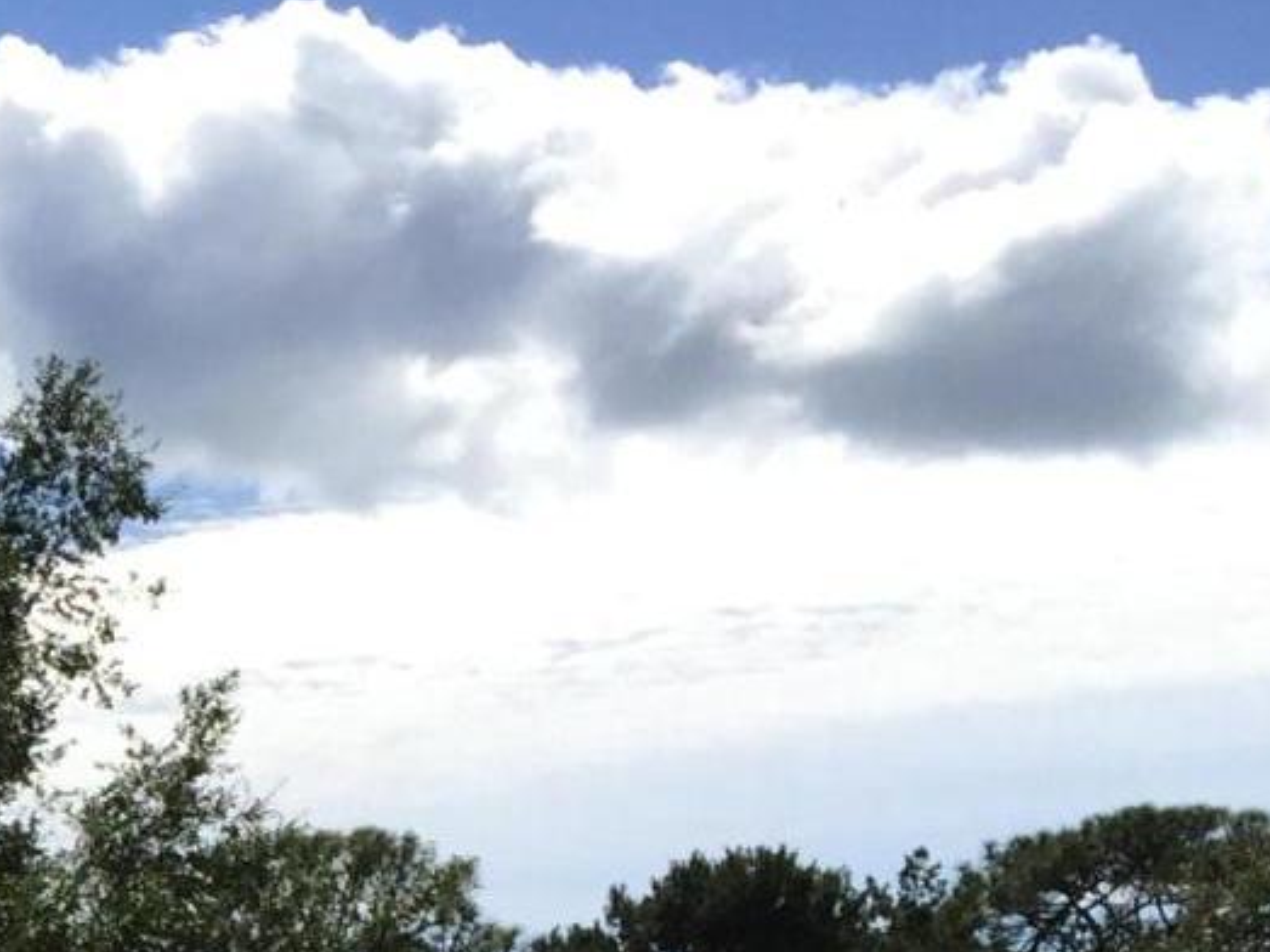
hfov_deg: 15.6
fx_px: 4071
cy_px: 1773
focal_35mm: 111
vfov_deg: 12.1
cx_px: -906
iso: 32
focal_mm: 4.15
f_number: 2.2
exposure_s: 1/3300
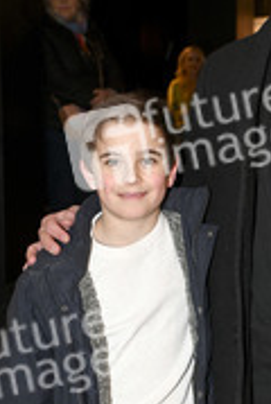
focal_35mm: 78
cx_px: 246
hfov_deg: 17.3
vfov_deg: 25.9
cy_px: 251
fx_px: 877
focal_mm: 35
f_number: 4.8
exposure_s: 1/125
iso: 1000
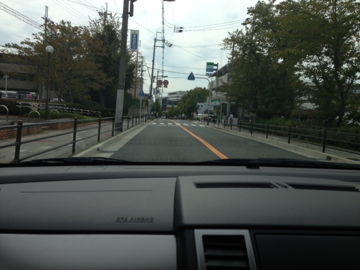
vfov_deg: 42.9
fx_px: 343
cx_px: 180
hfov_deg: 55.4
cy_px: 135
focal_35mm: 33
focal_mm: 4.13
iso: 50
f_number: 2.4
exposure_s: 1/1261
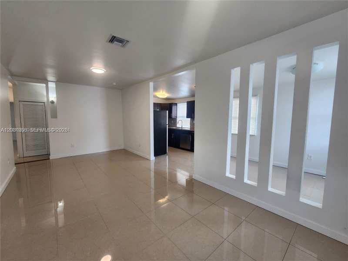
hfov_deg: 106.2
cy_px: 130
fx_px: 131
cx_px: 174
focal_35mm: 13
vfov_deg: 89.9
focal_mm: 2.2
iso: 80
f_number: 2.2
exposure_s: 1/60
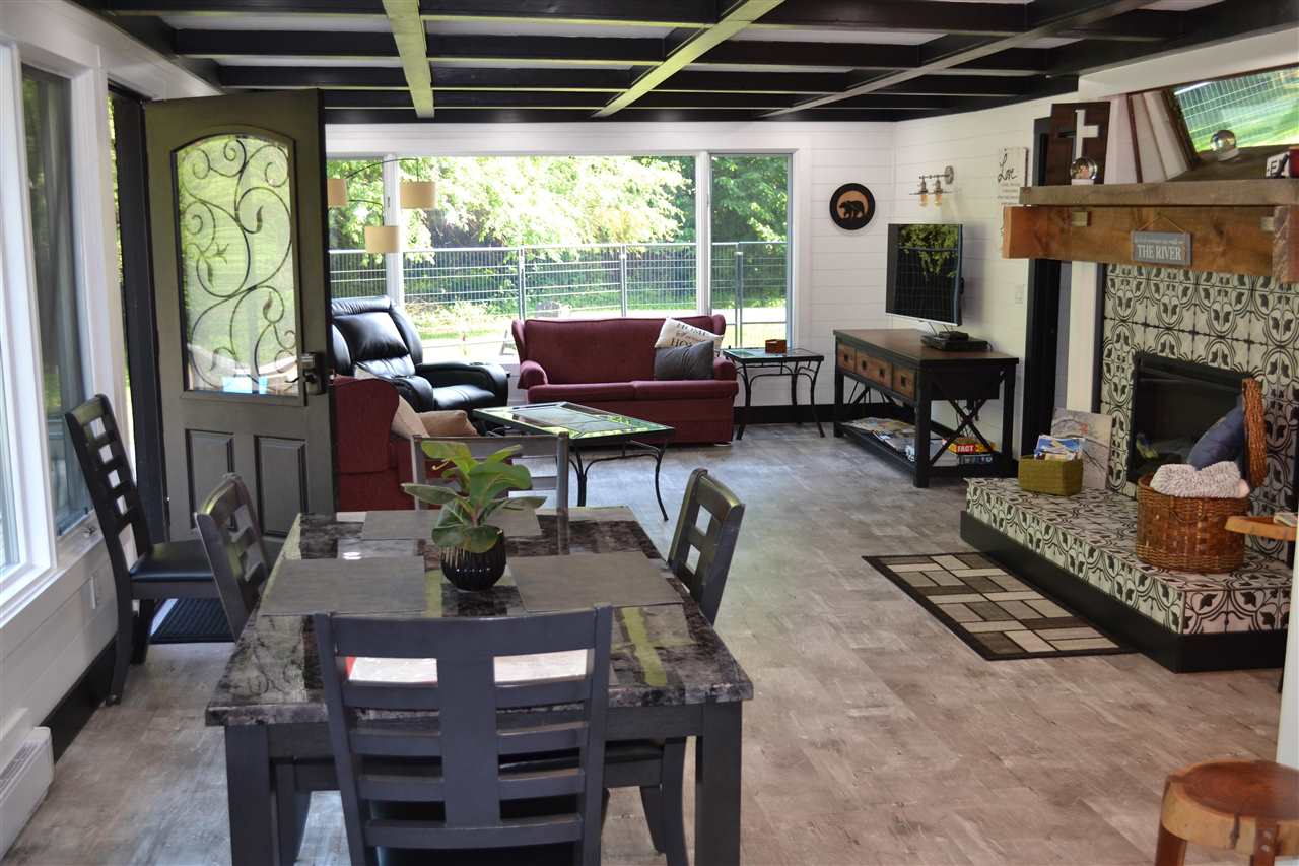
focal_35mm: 36
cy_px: 433
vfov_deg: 36.9
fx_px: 1299
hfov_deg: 53.1
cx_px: 650
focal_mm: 24
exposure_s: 1/80
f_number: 4
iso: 400
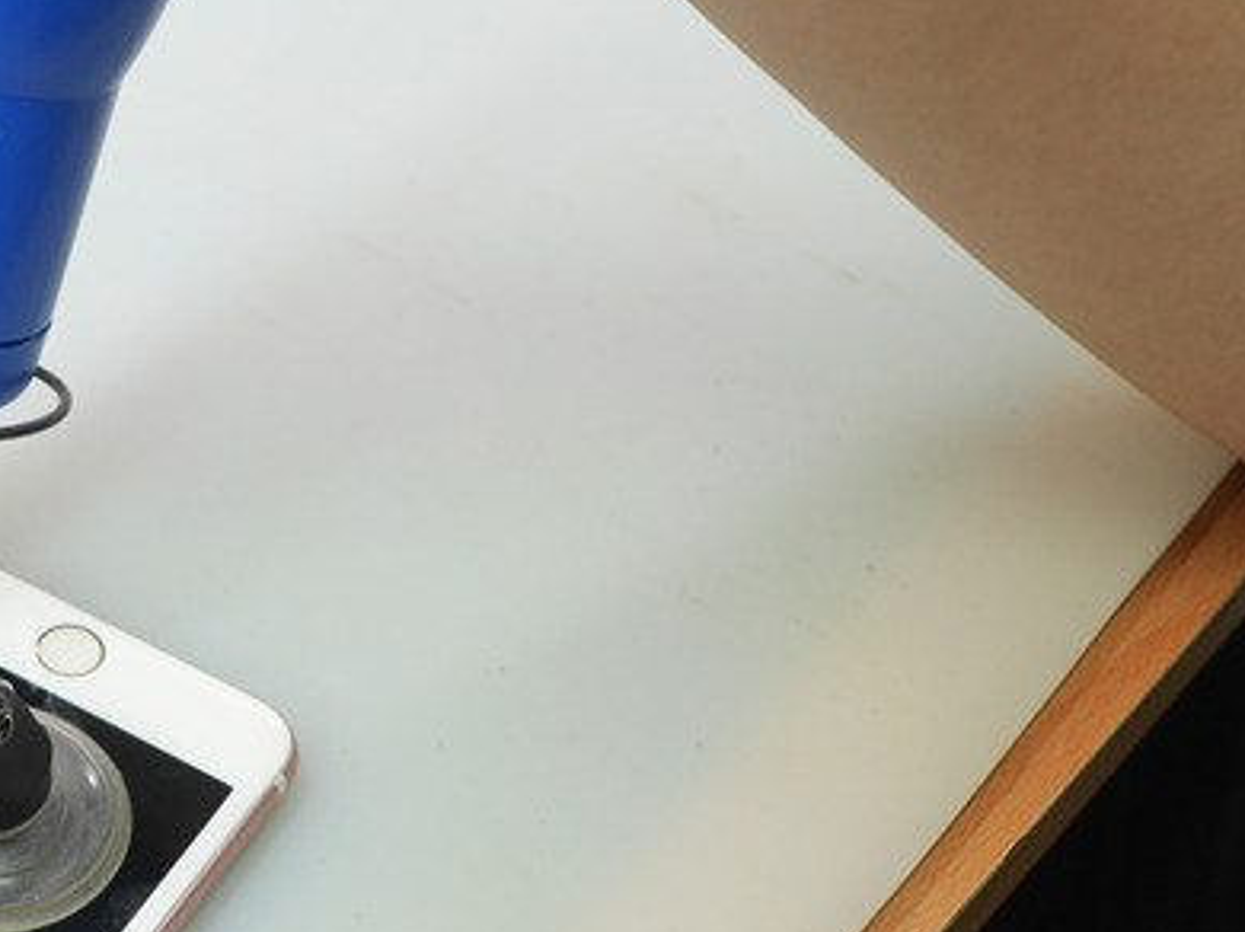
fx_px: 2768
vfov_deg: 18.9
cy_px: 769
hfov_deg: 23.9
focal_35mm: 77
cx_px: -96
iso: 200
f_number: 1.8
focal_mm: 15
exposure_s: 1/100
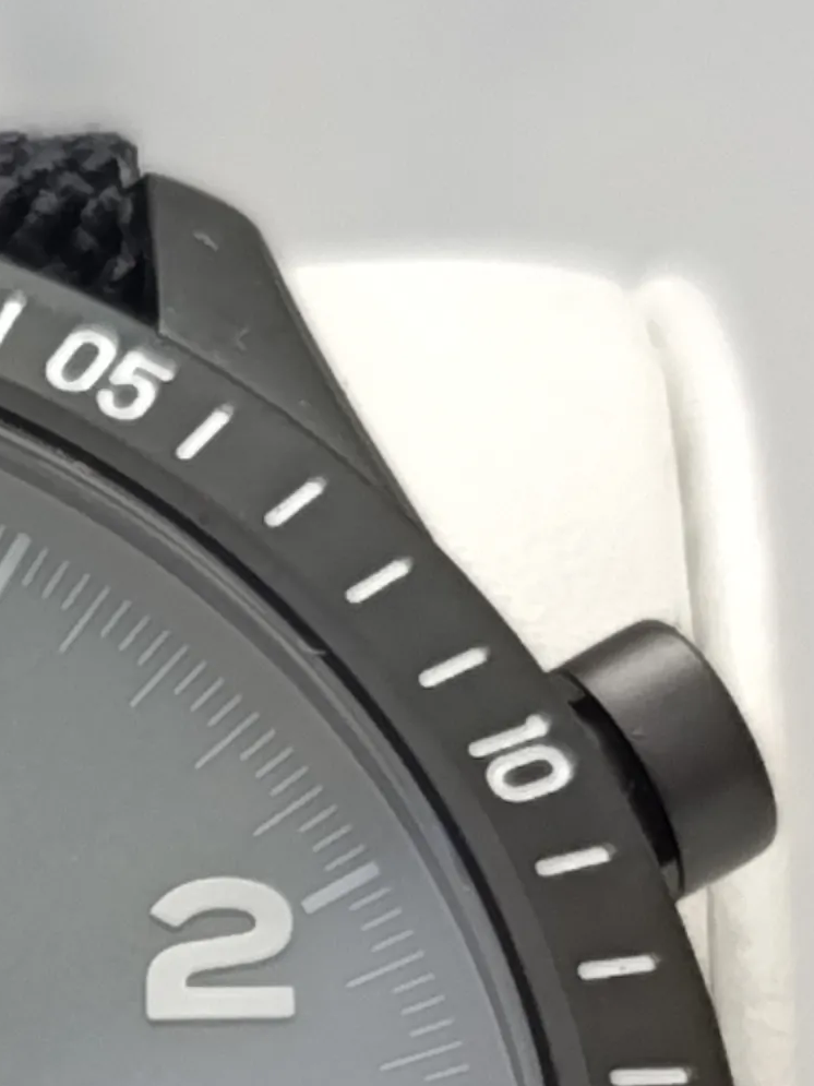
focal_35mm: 209
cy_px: 1672
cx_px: -504
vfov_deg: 9.2
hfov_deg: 7.0
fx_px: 6554
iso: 517
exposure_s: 1/100
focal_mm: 5.24
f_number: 1.7
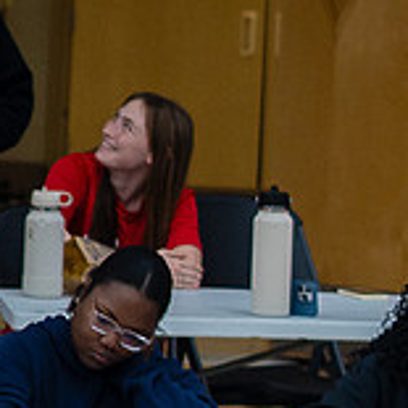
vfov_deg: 1.8
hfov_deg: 1.8
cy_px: 319
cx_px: 519
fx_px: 12721
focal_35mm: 954
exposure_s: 1/320
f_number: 5.6
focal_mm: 300
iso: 1250
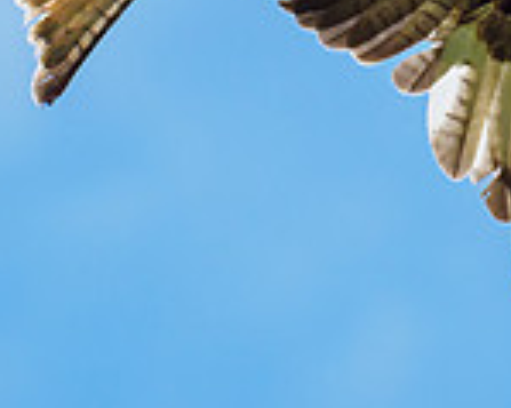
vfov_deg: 0.7
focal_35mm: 2287
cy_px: -269
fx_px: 34565
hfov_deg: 0.8
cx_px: 456
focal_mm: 300
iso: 500
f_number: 4
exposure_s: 1/2000
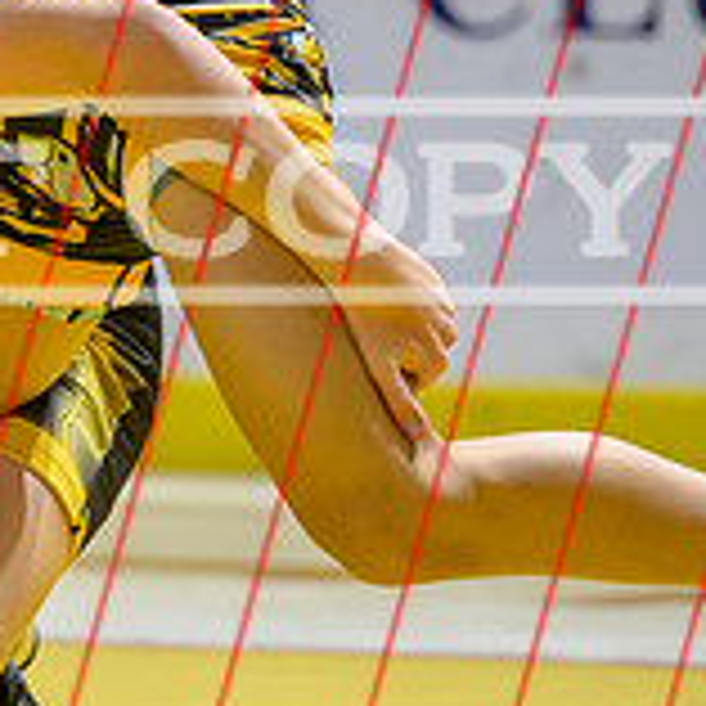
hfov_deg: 2.3
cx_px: -115
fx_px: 17352
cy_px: 241
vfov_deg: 2.3
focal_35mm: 752
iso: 2000
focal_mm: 200
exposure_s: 1/800
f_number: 2.8
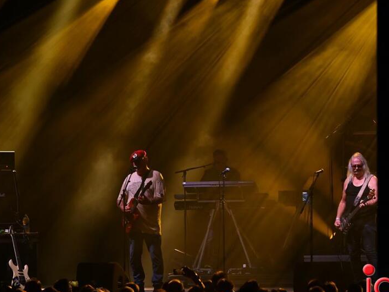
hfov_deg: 6.7
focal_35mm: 296
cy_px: 144
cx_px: 222
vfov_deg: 5.0
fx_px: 3326
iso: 1600
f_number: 5
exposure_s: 1/160
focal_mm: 220
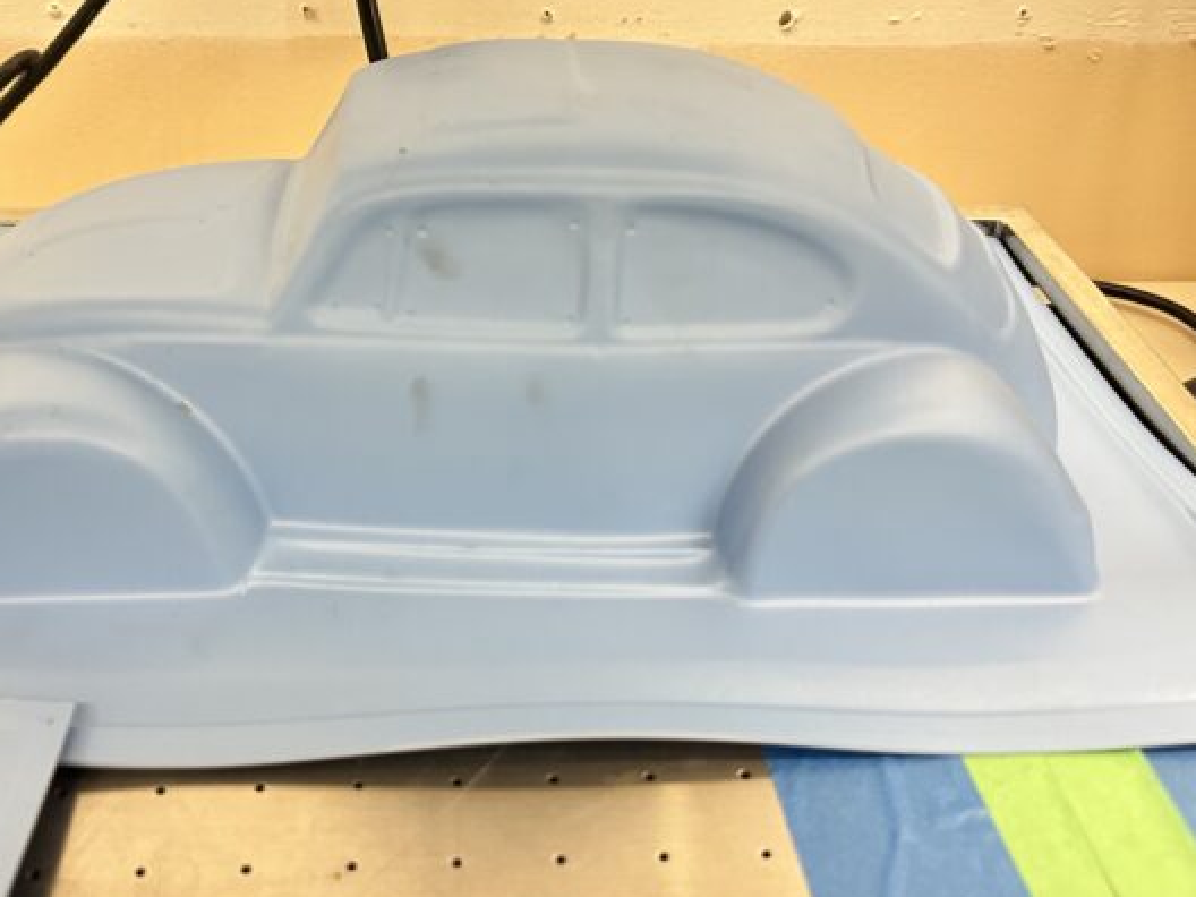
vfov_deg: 39.5
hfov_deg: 51.1
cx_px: 498
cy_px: 367
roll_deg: -1.3
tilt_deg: -29.4
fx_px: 1244
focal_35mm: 36
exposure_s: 1/60
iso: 400
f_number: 1.78
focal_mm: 6.86
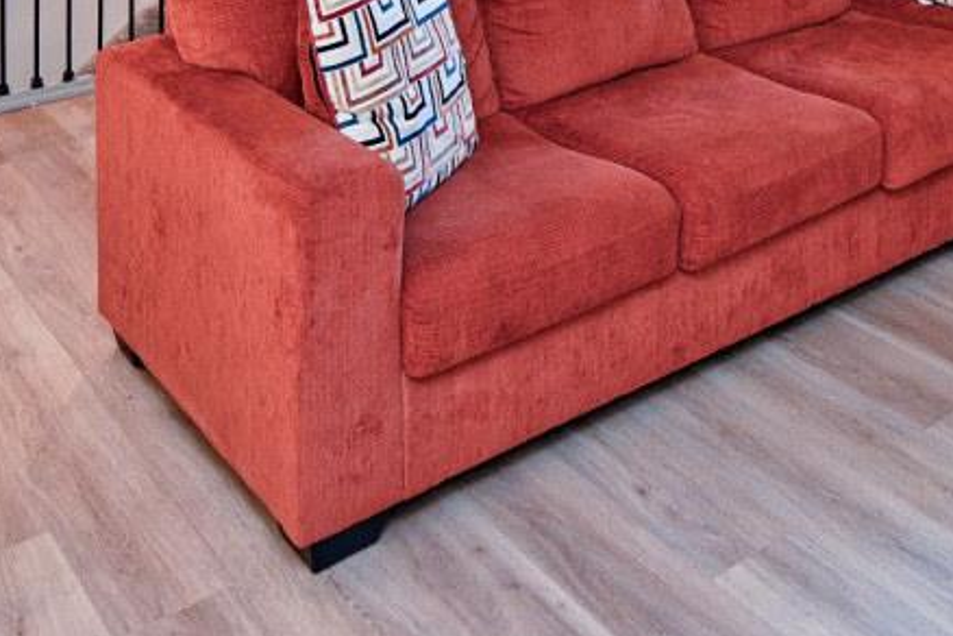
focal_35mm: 48
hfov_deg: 40.8
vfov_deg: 22.4
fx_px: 1271
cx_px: 609
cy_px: -346
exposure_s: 1/60
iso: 1000
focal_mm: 14
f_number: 4
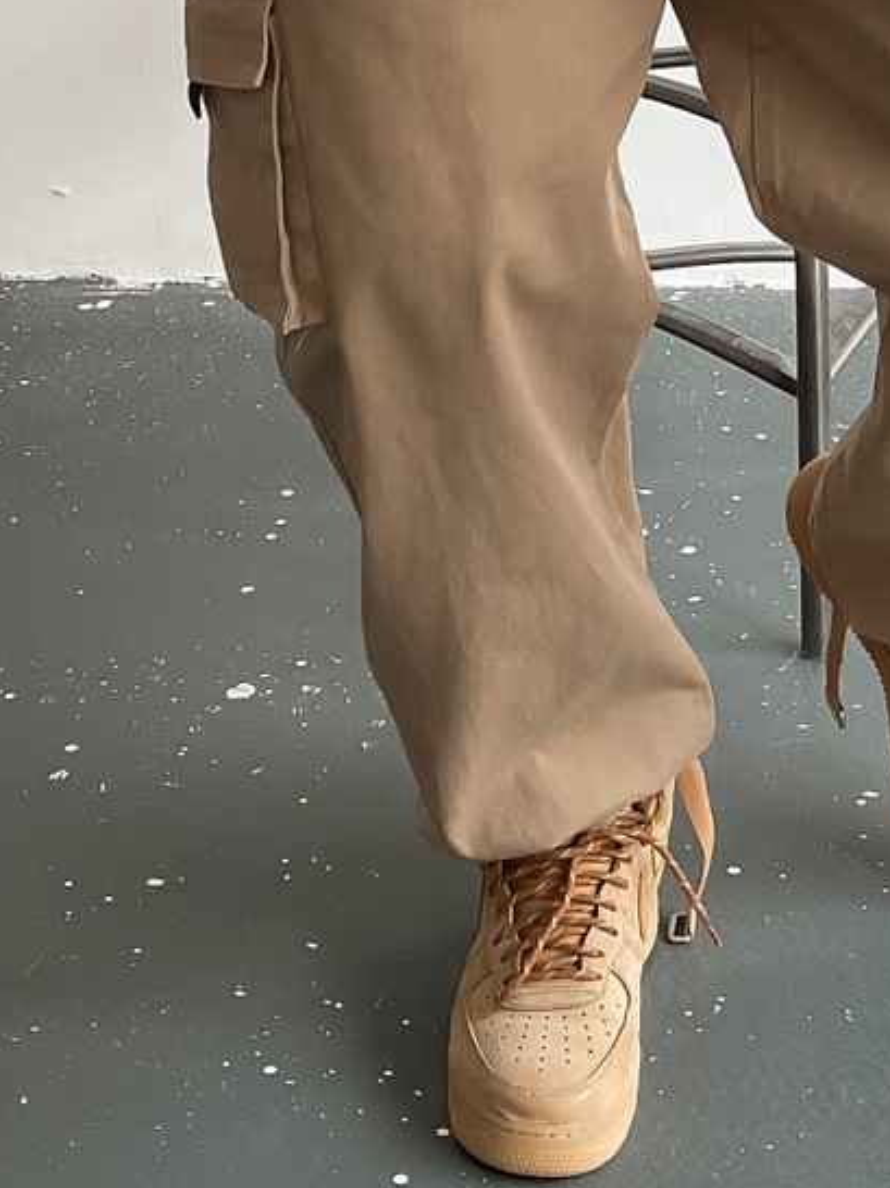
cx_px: 483
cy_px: -255
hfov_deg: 17.3
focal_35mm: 85
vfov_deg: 21.3
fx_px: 2916
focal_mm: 3
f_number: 1.8
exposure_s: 1/120
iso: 40
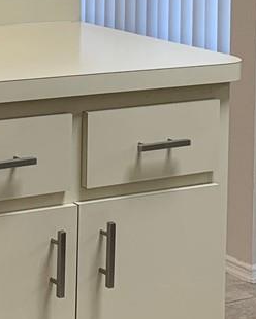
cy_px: -120
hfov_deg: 11.6
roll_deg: -2.7
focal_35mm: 131
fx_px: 1241
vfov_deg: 14.0
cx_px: -44
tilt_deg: -2.4
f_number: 1.8
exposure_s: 1/60
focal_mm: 4.25
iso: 50
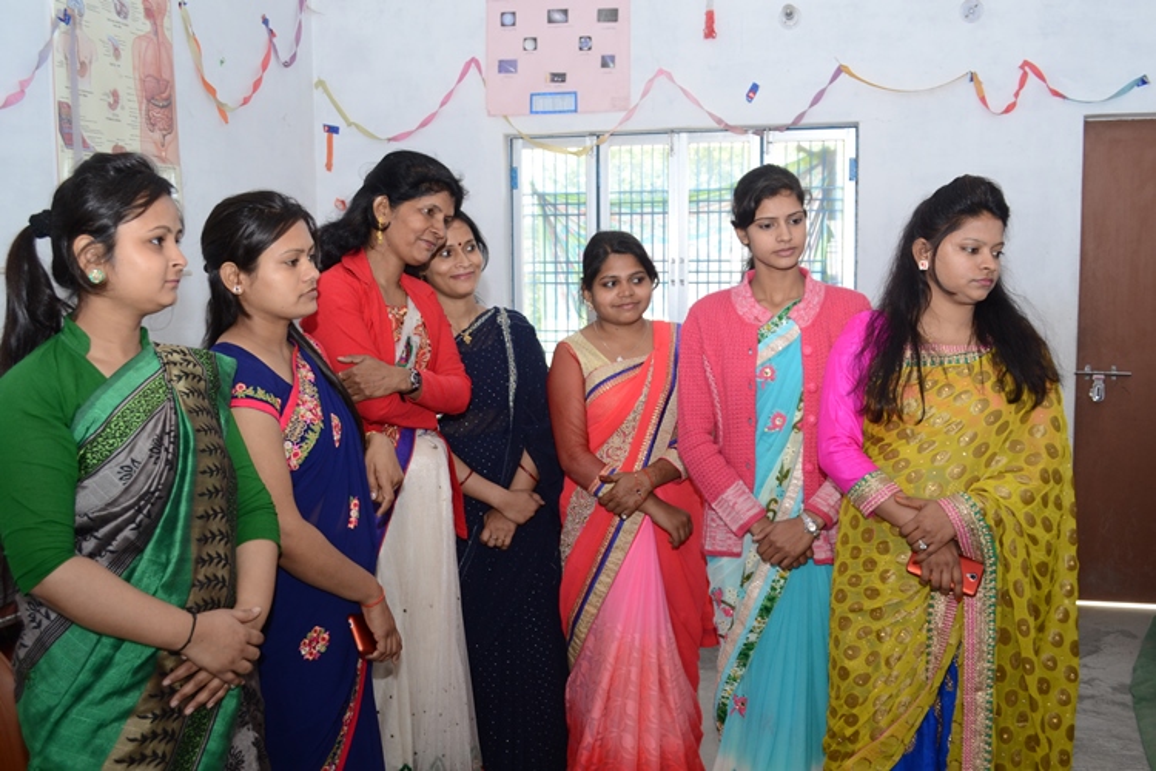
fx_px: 1156
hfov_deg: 53.1
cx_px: 578
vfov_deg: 36.9
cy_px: 386
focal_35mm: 36
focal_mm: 24
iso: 400
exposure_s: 1/80
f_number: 5.6
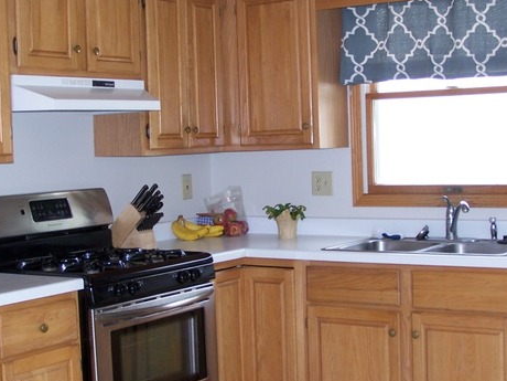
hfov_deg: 27.4
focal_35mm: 71
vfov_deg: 20.7
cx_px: 289
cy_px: 194
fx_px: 1040
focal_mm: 8.5
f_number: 3
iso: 140
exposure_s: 1/60
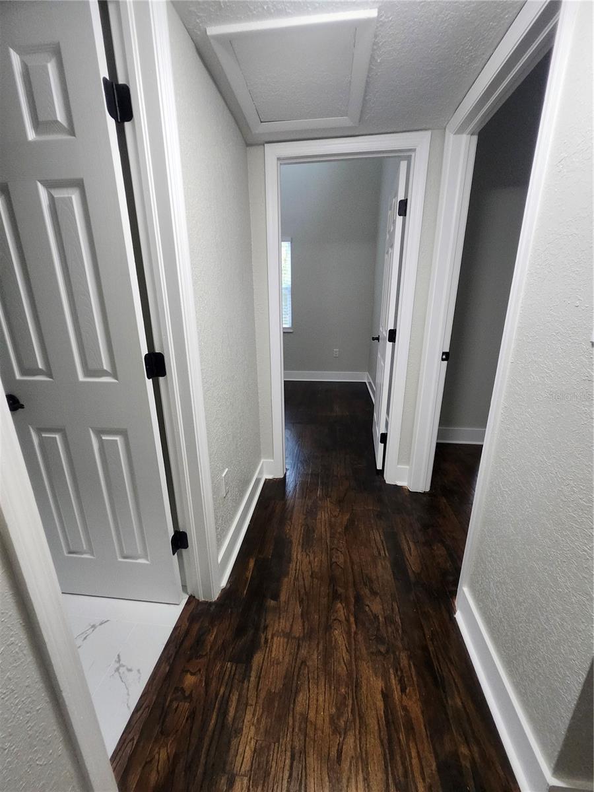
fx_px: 297
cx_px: 297
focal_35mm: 13
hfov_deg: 89.9
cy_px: 396
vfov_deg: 106.2
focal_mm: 1.74
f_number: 2.2
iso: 320
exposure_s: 1/60
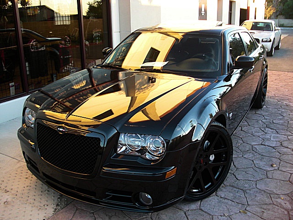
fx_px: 305
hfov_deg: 51.4
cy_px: 110
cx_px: 146
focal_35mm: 36
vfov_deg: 39.7
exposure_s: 1/60
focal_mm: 6.3
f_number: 2.8
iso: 100
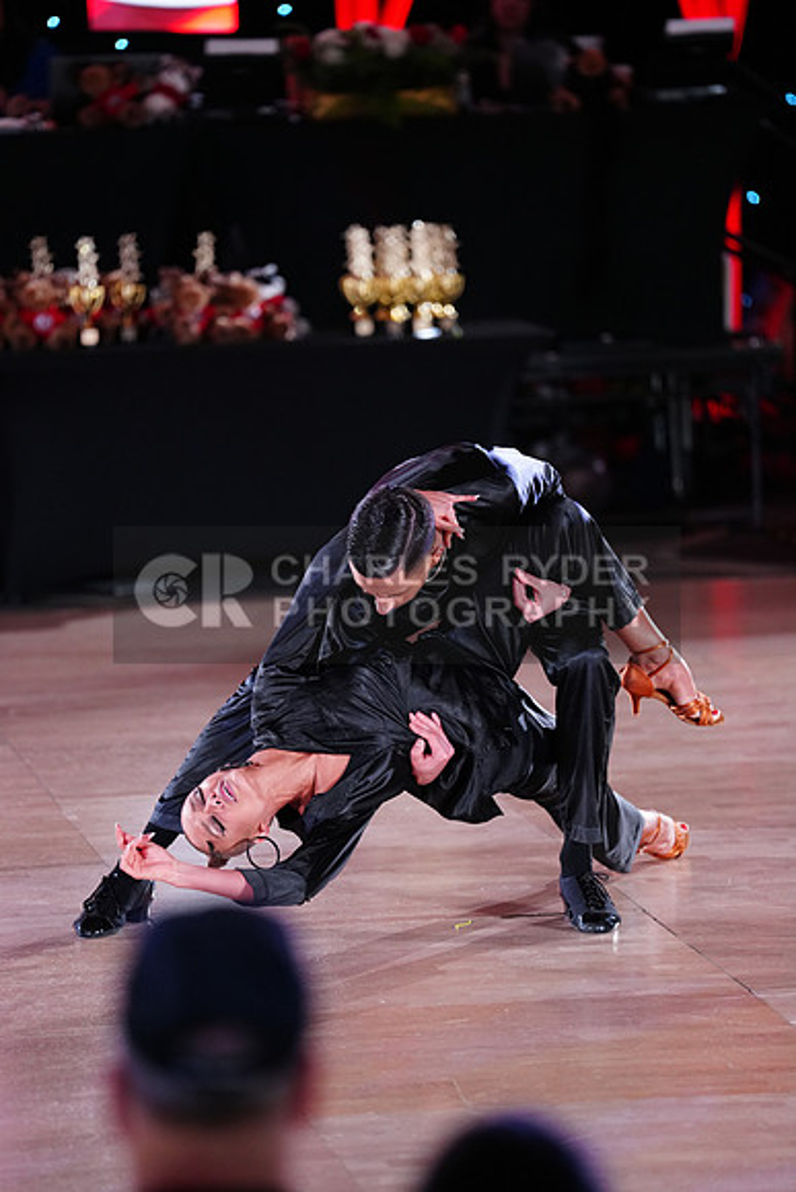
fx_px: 6629
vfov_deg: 10.3
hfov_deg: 6.9
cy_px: 596
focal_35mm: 200
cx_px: 398
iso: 2500
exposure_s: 1/320
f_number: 2.8
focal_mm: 200
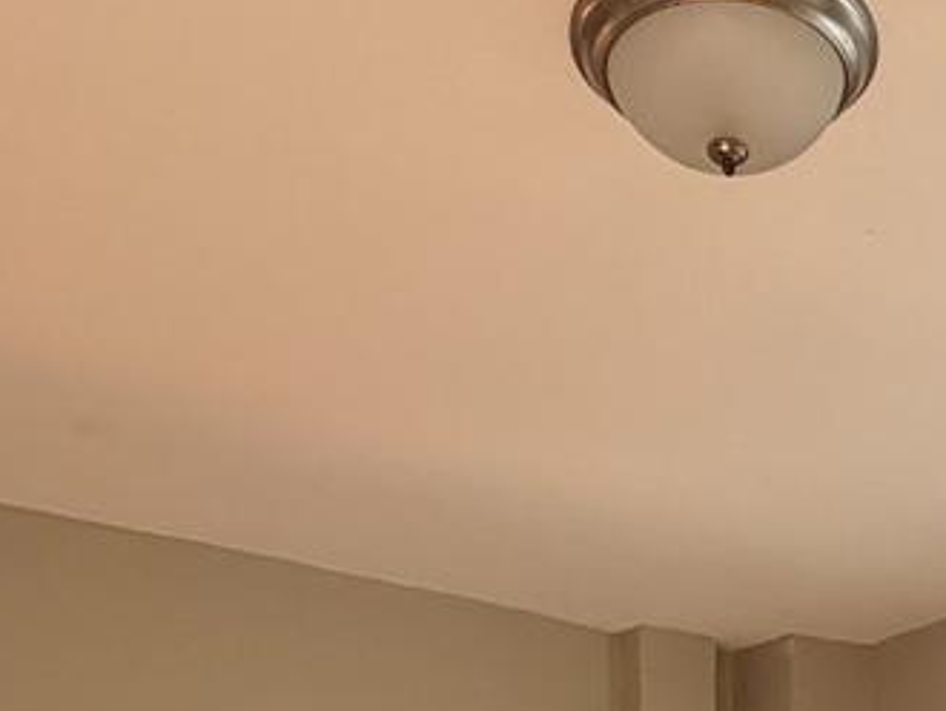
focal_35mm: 61
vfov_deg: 19.0
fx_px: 1668
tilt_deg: -2.2
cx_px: 932
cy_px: 1244
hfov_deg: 29.7
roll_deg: +0.4
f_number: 2.2
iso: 80
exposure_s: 1/121
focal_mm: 2.22
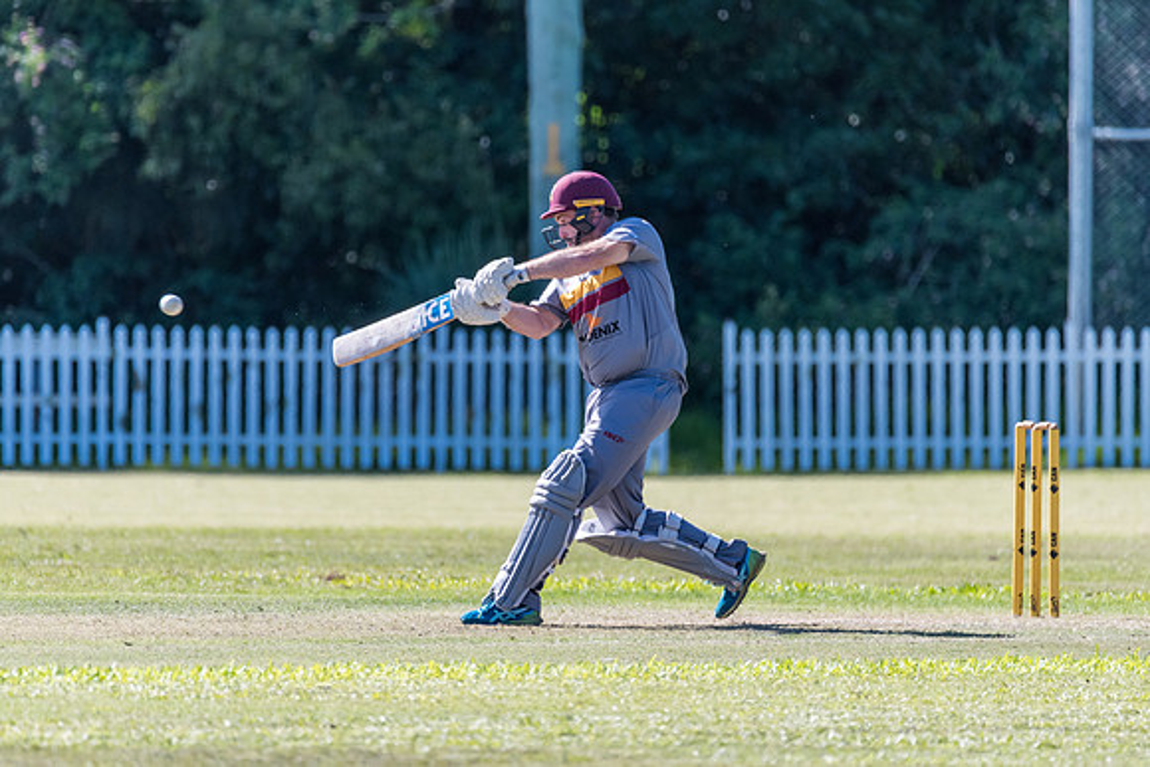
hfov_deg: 3.1
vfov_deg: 2.1
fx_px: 21128
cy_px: 366
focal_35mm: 661
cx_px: 549
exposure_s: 1/2000
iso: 1100
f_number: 6.3
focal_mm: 600
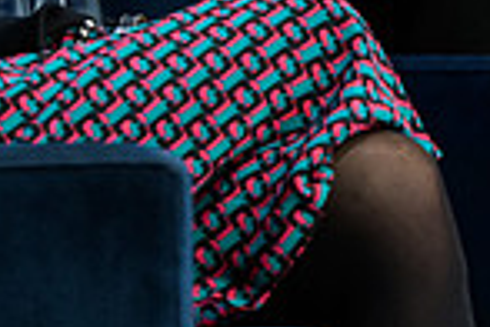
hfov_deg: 2.6
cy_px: -235
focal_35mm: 789
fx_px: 10738
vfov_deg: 1.7
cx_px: 27
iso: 1000
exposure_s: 1/200
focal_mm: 200
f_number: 3.2
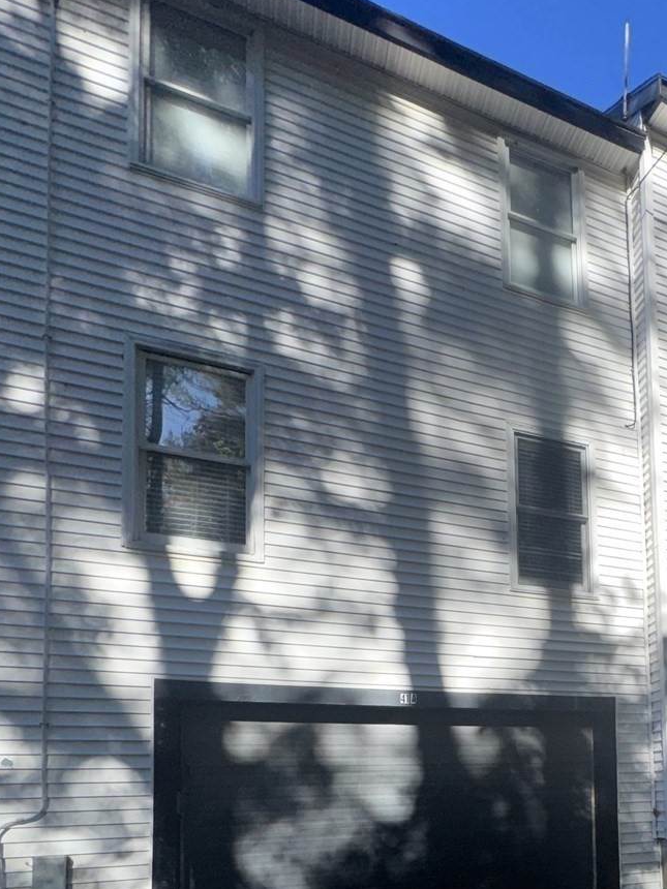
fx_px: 642
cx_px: 569
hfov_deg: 50.2
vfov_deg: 61.4
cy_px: 755
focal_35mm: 25
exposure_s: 1/1110
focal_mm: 2.22
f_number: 2.2
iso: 32
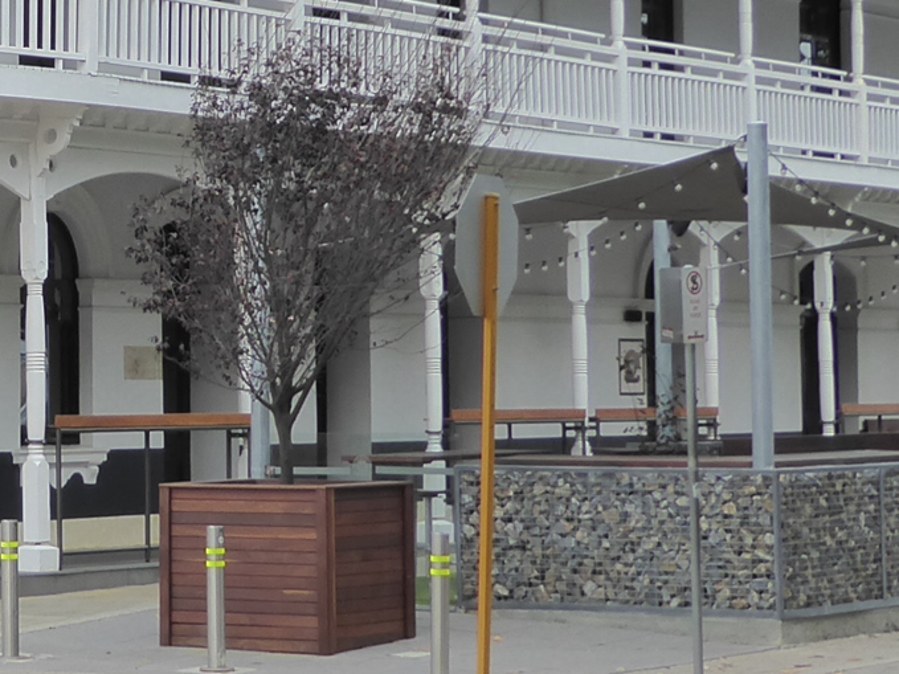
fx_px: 3817
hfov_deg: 13.2
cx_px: -70
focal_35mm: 147
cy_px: 128
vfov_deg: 10.1
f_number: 3.7
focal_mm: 6.7
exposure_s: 1/160
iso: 160
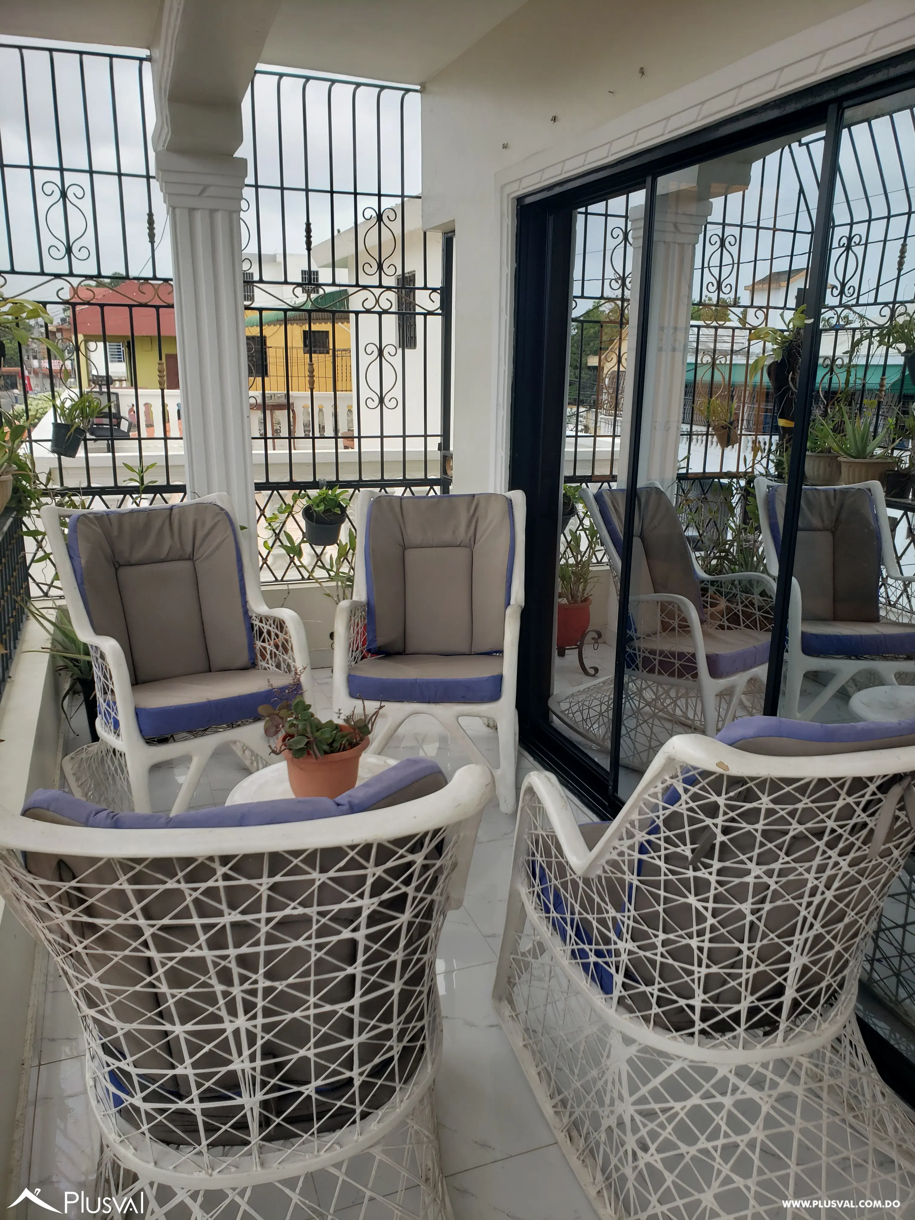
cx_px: 458
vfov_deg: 67.3
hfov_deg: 53.1
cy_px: 610
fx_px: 916
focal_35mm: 26
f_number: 2.4
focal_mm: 4.3
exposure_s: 1/558
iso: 50
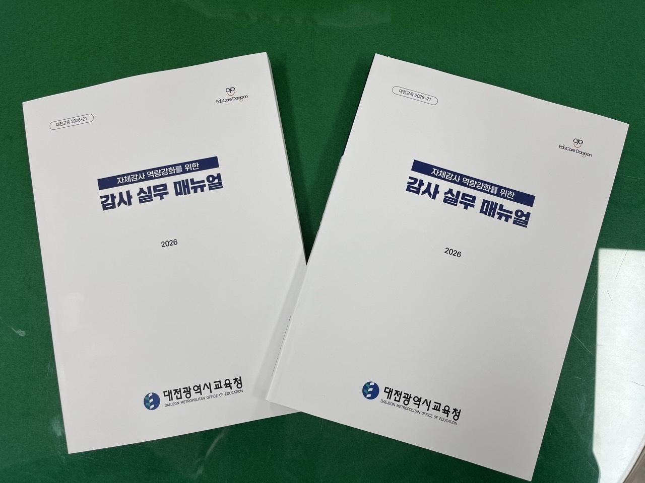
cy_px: 242
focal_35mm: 26
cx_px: 322
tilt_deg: -83.7
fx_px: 484
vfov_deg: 53.1
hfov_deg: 67.3
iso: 32
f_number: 1.6
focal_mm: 5.1
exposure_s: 1/120
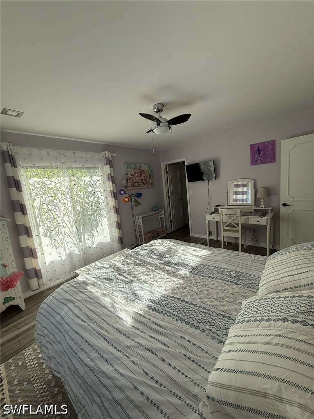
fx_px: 169
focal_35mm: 14
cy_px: 210
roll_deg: +5.0
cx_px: 157
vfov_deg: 102.1
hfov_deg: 85.7
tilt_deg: -7.7
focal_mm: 2.22
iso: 64
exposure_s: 1/225
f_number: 2.2
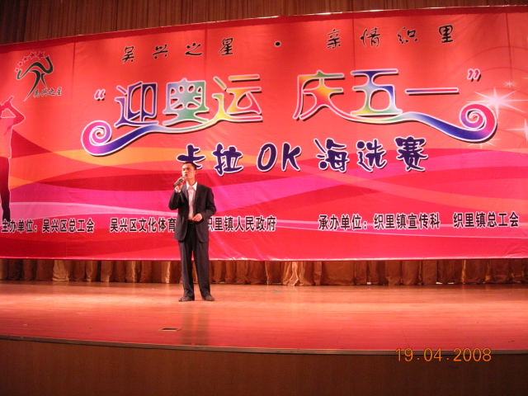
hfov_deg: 49.0
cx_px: 264
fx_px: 580
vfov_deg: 37.7
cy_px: 198
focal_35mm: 38
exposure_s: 1/230
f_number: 2.8
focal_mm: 7.8
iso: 400
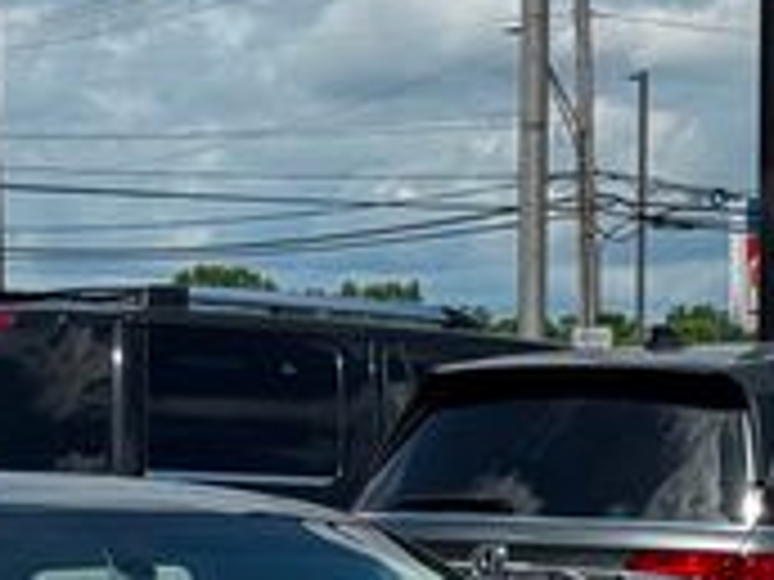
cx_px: 369
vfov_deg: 8.1
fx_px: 4002
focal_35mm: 179
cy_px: 872
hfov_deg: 11.0
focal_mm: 6.76
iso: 64
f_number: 1.78
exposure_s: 1/4310
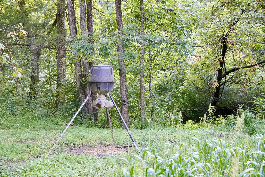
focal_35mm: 72
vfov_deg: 18.9
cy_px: 88
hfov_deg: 28.1
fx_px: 530
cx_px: 132
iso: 3200
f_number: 5
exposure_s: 1/160
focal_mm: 48
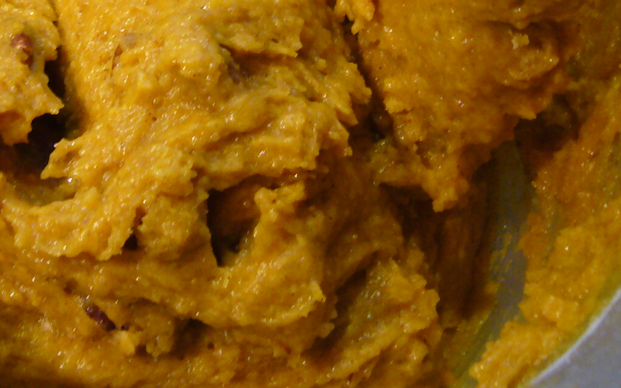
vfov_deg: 15.5
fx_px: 1388
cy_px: -32
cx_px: 263
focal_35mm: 82
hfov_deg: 25.2
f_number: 2.8
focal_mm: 5.8
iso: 200
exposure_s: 1/13
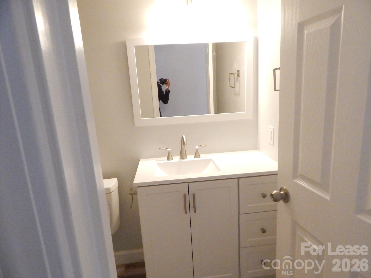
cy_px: 139
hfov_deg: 73.9
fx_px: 247
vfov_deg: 58.9
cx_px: 186
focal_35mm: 23
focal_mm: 4
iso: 1600
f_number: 3
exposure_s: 1/160
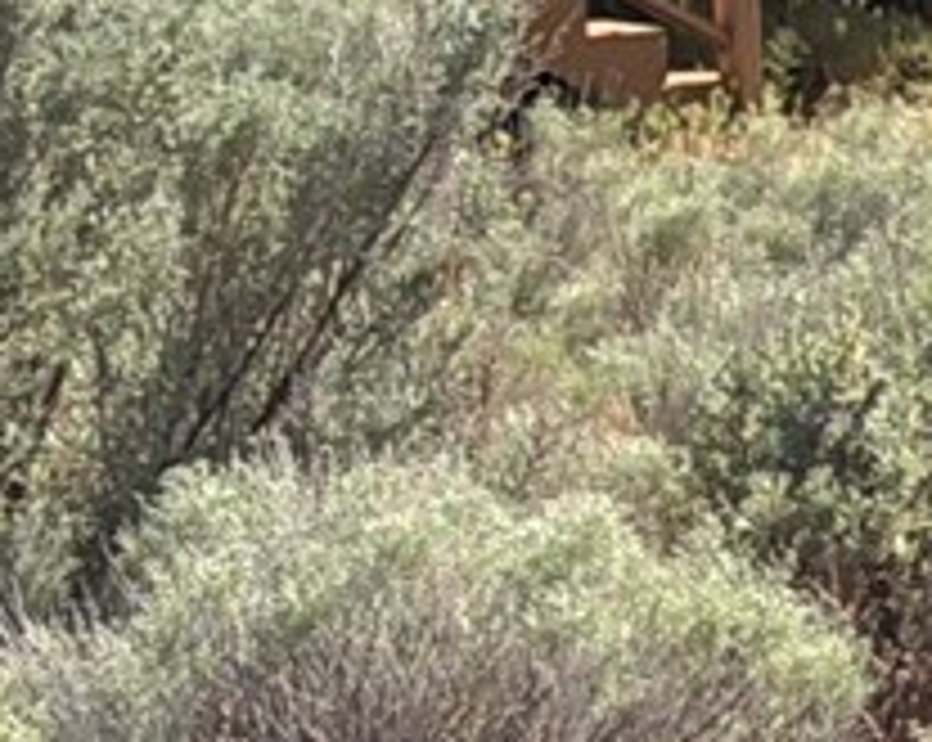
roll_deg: -2.3
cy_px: 139
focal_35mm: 363
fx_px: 9999
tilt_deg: -0.4
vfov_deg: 4.3
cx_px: 2634
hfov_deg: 5.1
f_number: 1.78
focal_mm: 6.76
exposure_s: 1/4098
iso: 64
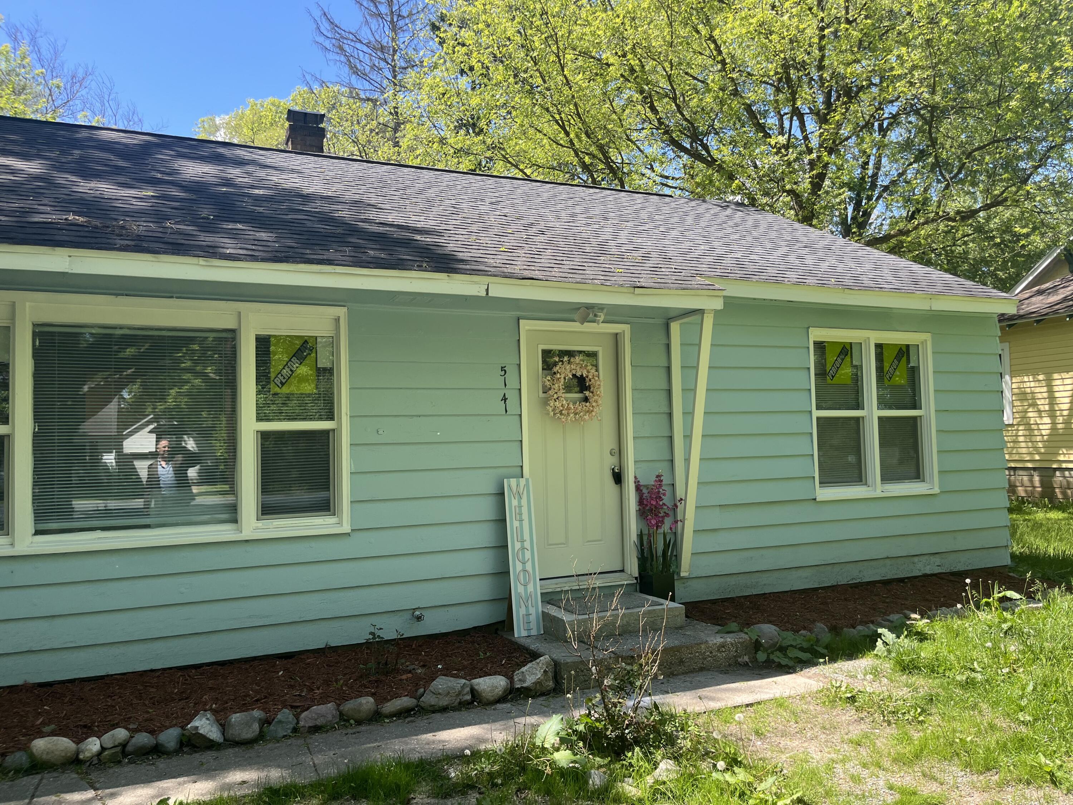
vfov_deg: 53.1
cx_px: 536
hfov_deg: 67.3
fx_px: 806
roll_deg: +2.7
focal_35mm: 26
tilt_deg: +3.2
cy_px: 402
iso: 50
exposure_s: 1/742
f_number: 1.6
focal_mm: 5.1
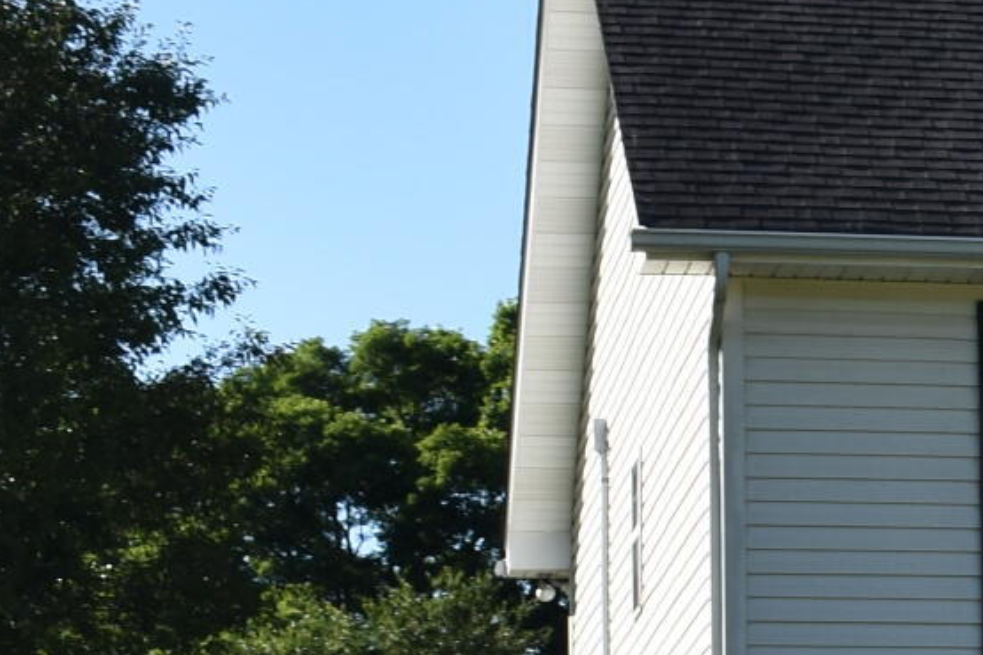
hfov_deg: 9.6
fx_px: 5323
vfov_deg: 7.0
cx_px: 2181
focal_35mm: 195
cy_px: 845
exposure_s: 1/250
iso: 100
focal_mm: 24
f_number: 8
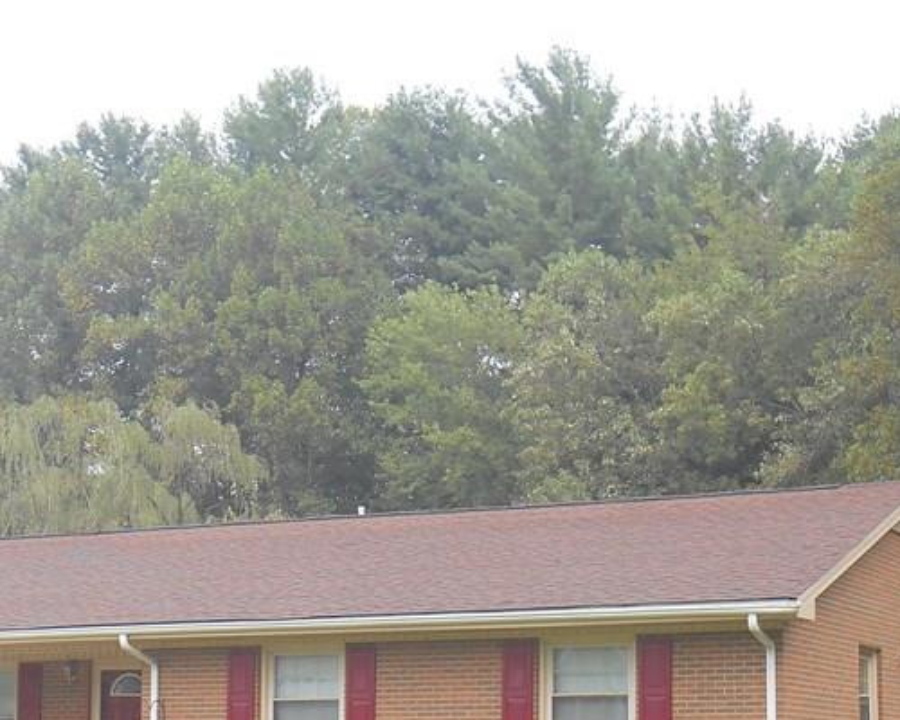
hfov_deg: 23.2
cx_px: 346
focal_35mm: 82
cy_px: 598
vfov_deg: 18.5
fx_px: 2184
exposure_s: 1/80
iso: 80
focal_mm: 7.2
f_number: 3.9
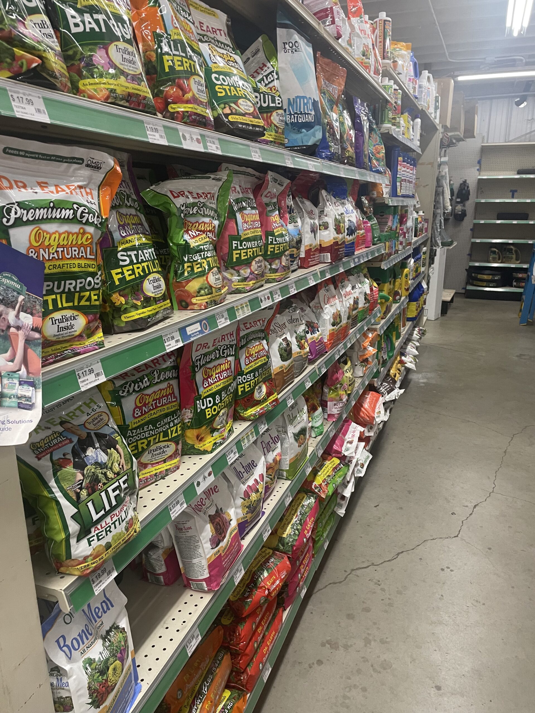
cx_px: 268
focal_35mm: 26
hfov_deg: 53.1
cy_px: 356
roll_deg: +1.6
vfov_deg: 67.3
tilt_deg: -17.4
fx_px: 536
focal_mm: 4.2
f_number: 1.6
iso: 160
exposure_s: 1/60
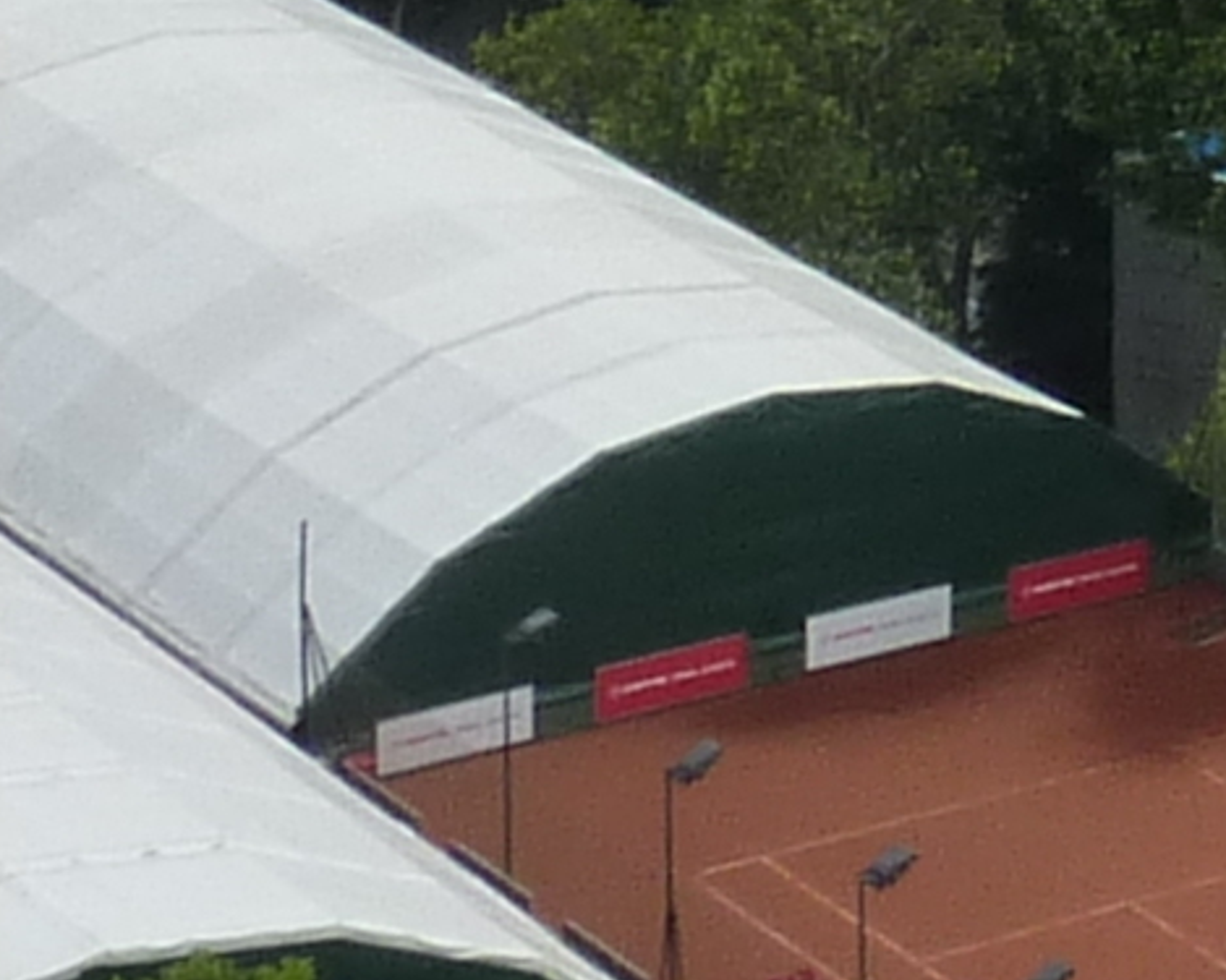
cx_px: 2483
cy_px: -993
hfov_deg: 9.5
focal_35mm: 190
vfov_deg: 7.8
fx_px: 6893
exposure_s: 1/500
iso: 125
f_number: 5
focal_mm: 4.1
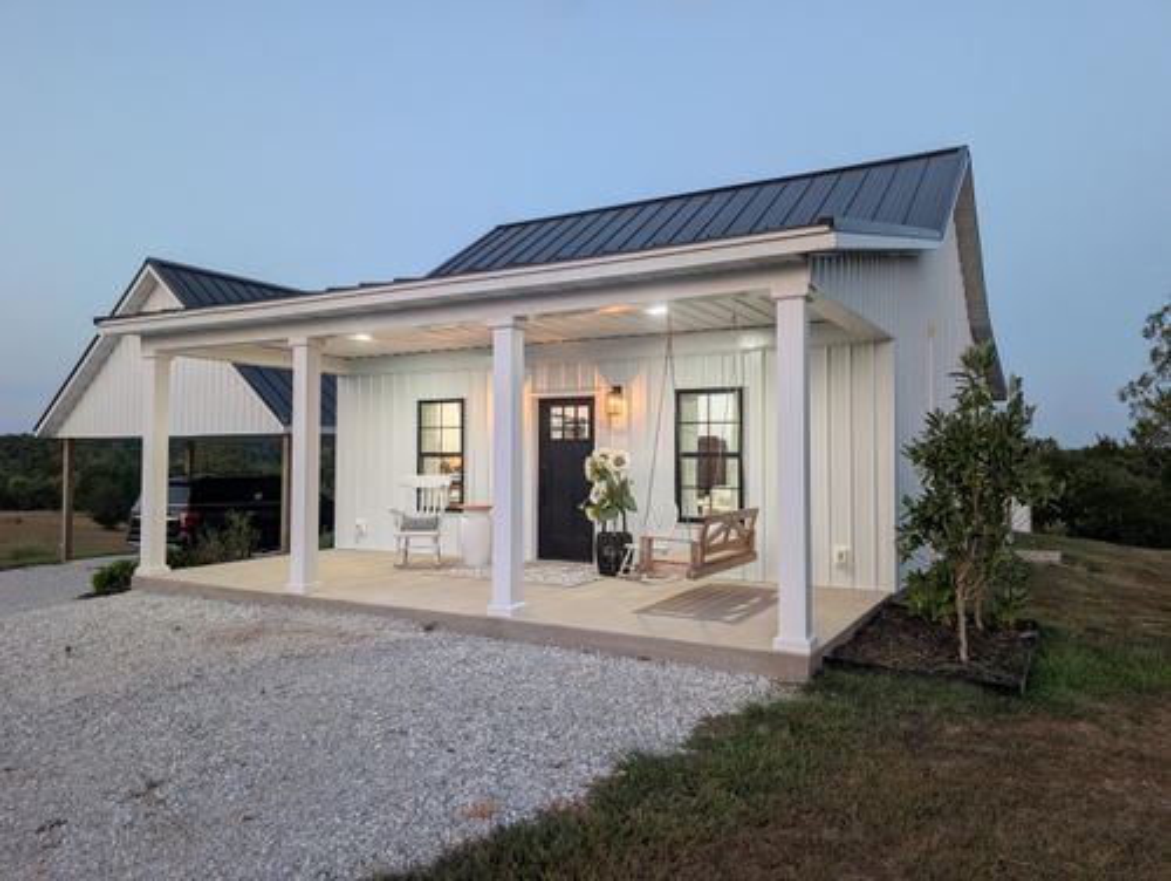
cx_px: 586
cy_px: 440
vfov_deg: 56.9
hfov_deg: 71.5
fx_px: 813
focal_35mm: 24
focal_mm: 6.9
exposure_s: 1/35.5
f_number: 1.68
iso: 34
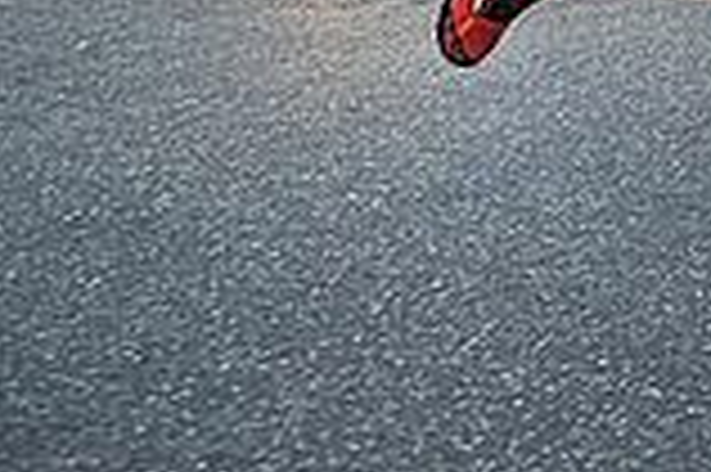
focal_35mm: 53
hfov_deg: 25.6
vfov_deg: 19.2
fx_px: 1046
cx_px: 1120
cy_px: -380
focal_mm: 14
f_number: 2.8
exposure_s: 1/400
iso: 800
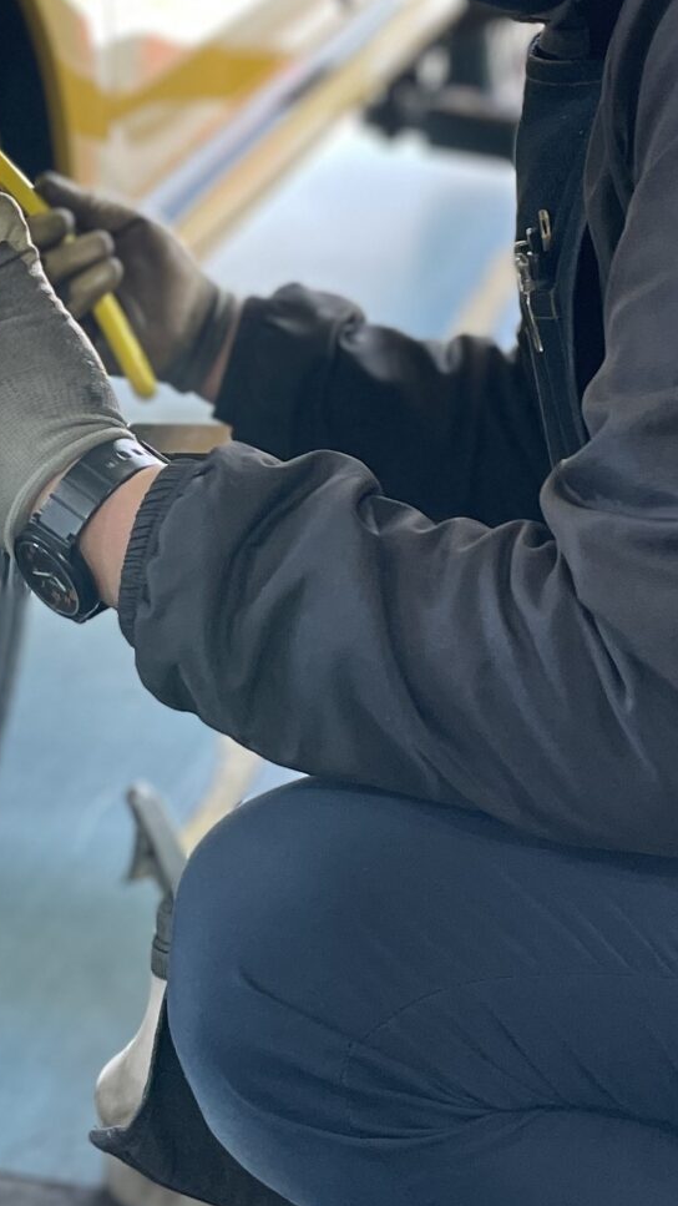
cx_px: 181
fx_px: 2397
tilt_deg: -17.6
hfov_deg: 16.0
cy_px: 339
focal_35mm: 75
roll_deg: +1.3
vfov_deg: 27.9
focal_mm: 4.2
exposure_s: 1/100
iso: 100
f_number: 1.6
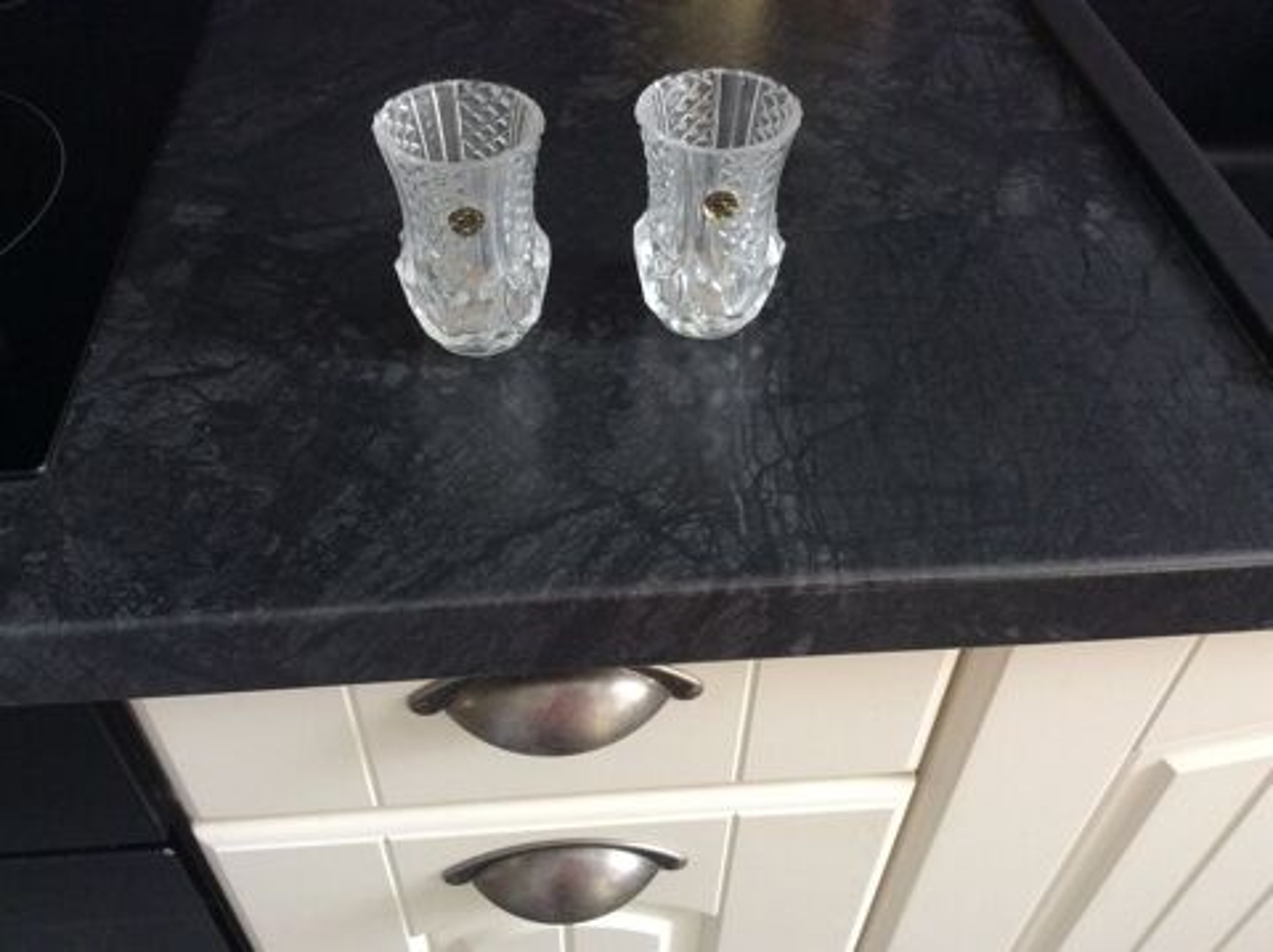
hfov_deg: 56.9
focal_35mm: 32
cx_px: 636
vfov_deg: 44.1
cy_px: 476
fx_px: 1176
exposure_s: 1/25
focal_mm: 3.3
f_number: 2.4
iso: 100
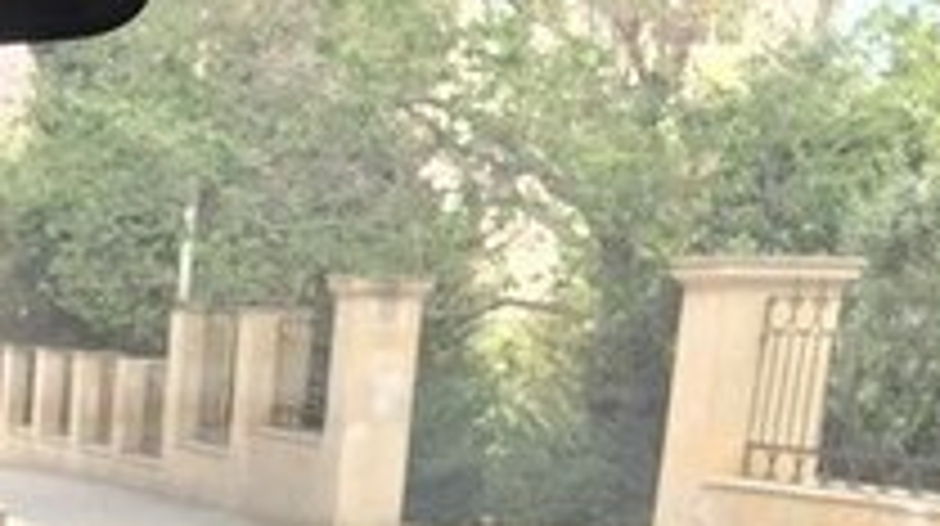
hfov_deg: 19.2
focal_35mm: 100
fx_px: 2490
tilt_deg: -17.1
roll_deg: -1.5
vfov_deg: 10.8
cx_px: -387
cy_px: 1104
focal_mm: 4.15
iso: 40
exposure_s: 1/100
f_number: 2.2
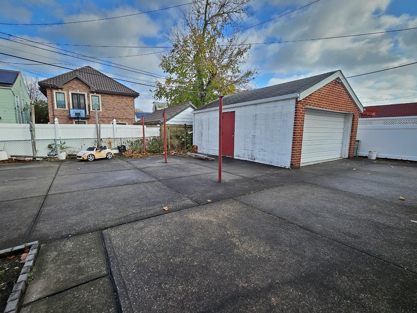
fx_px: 181
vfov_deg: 81.7
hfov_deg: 98.2
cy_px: 158
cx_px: 203
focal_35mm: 15
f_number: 2.2
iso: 32
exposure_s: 1/507
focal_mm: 1.7
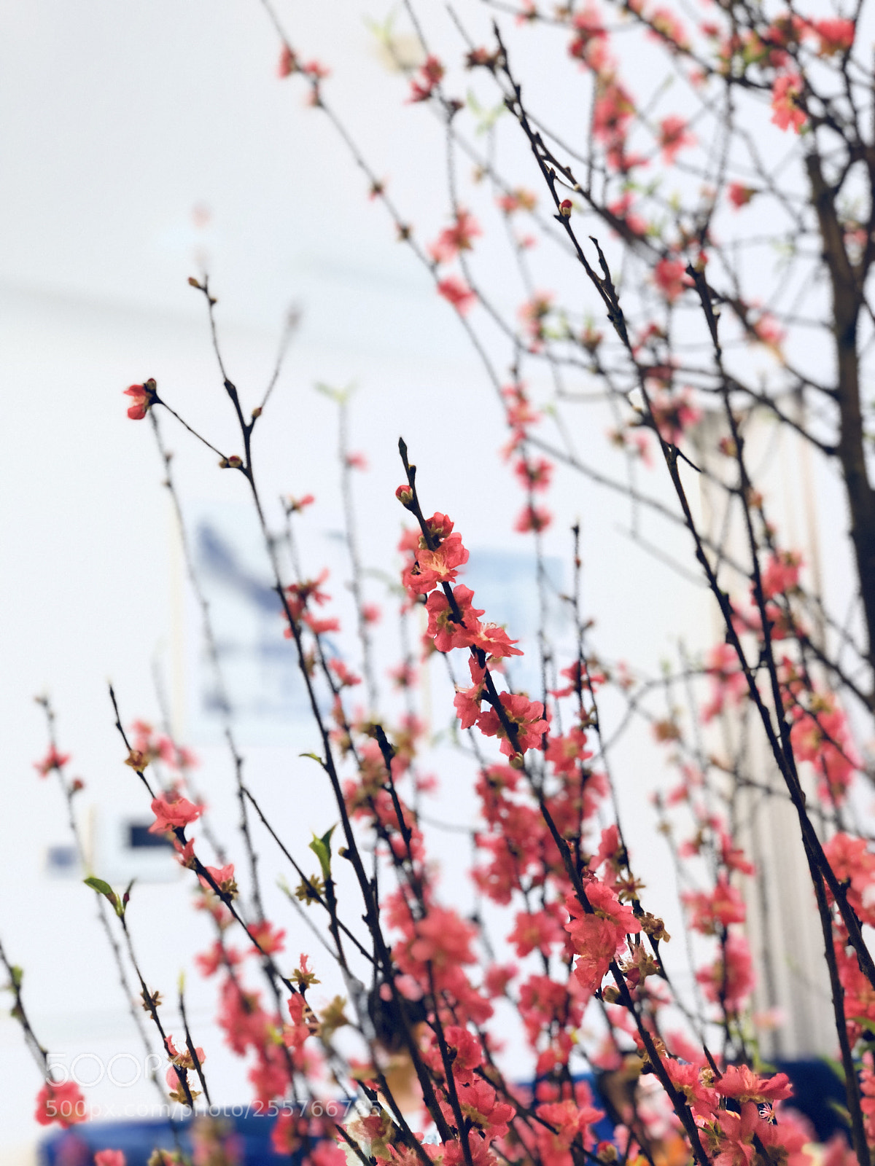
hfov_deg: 28.0
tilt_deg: +12.3
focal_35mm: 52
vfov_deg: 36.8
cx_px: 438
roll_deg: +4.0
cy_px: 583
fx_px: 1753
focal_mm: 6
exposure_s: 1/33
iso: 80
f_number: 2.4
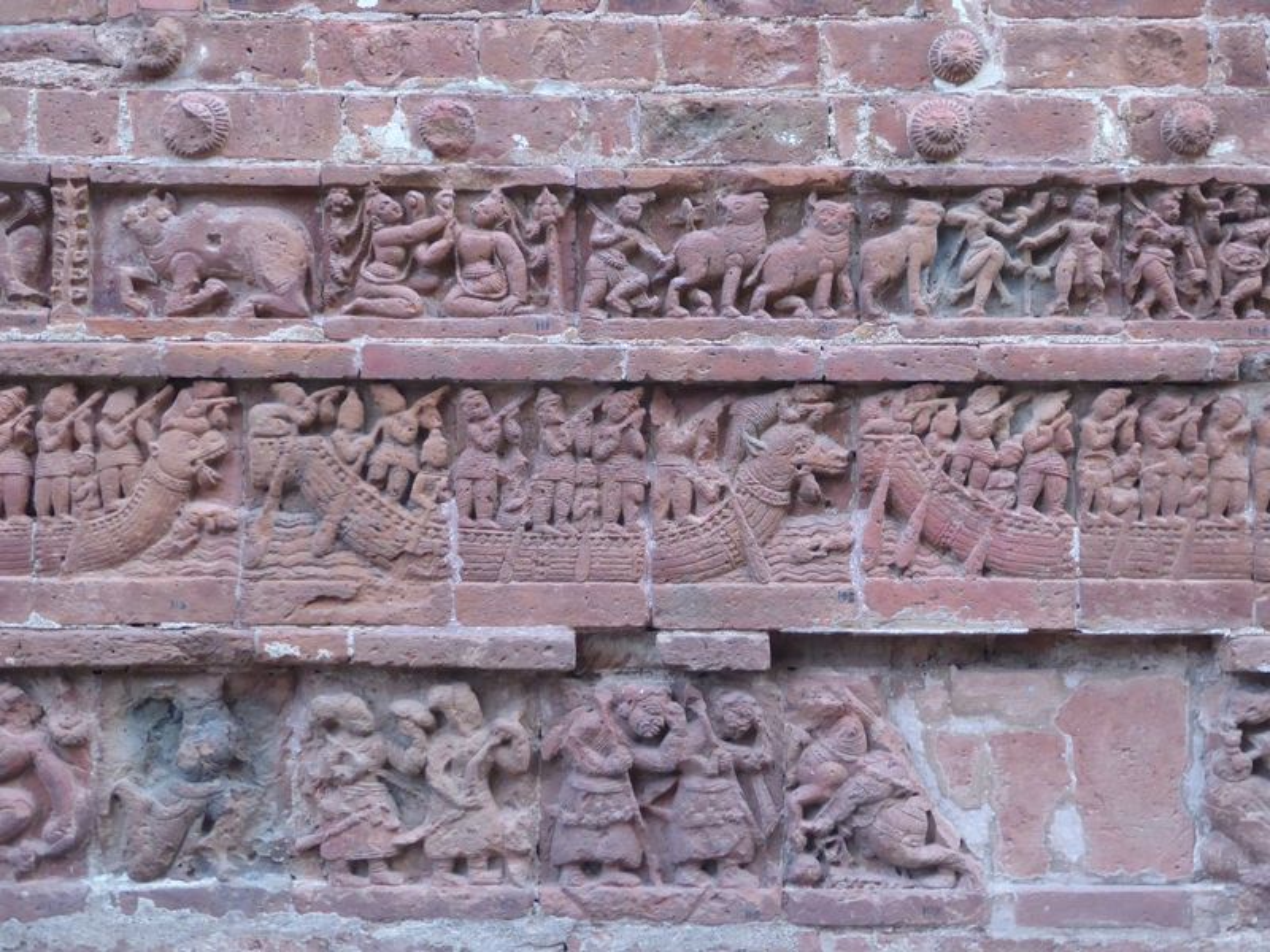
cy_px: 476
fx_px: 2091
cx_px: 635
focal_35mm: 57
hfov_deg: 33.8
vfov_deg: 25.7
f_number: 4.1
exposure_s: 1/50
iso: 400
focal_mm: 9.6
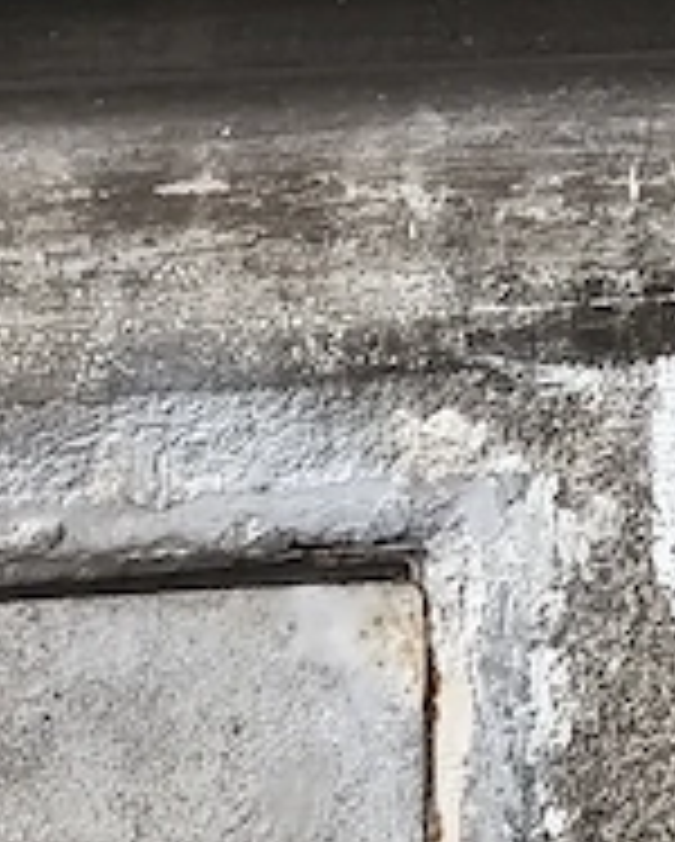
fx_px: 7978
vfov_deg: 5.7
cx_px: 1665
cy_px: -1495
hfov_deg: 4.7
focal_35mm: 320
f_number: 1.65
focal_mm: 6.18
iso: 64
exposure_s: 1/100
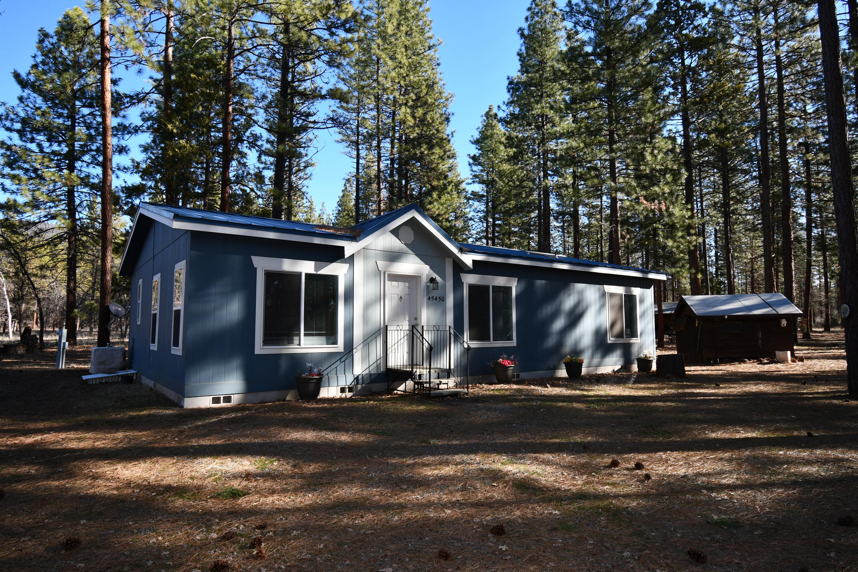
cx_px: 429
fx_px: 500
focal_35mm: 21
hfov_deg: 81.2
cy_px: 286
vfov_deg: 59.5
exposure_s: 1/160
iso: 100
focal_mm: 14
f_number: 6.3
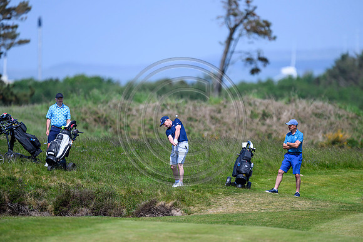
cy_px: 121
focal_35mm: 560
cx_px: 182
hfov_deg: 3.7
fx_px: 5648
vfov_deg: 2.5
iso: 500
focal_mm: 560
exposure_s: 1/4000
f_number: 4.5
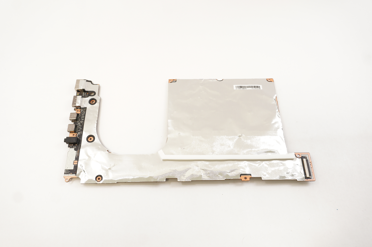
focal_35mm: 30
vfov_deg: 43.5
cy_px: 124
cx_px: 186
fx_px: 310
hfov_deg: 62.0
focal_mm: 20
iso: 500
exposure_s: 1/15
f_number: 5.6
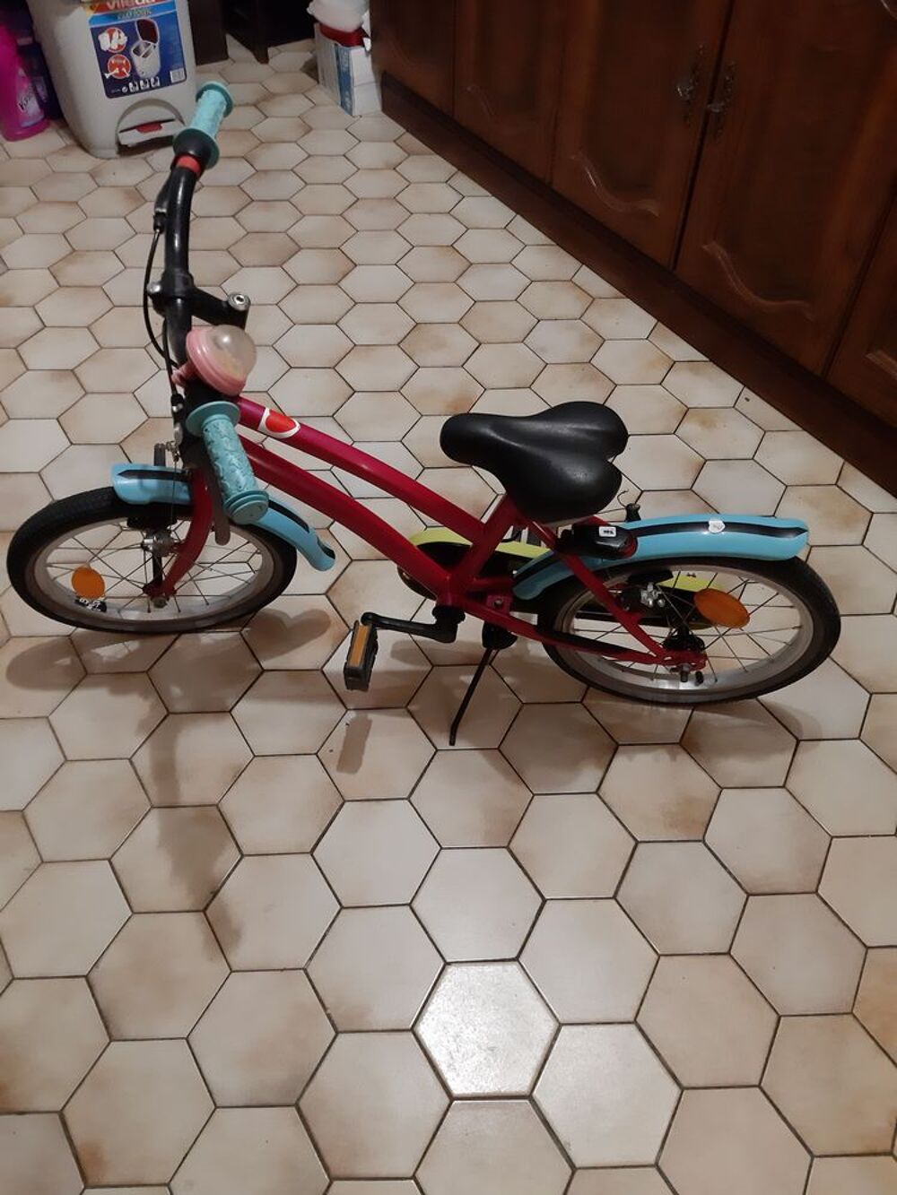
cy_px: 598
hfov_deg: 51.4
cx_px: 448
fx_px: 933
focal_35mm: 27
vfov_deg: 65.3
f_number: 1.7
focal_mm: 3.93
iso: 500
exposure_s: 1/25
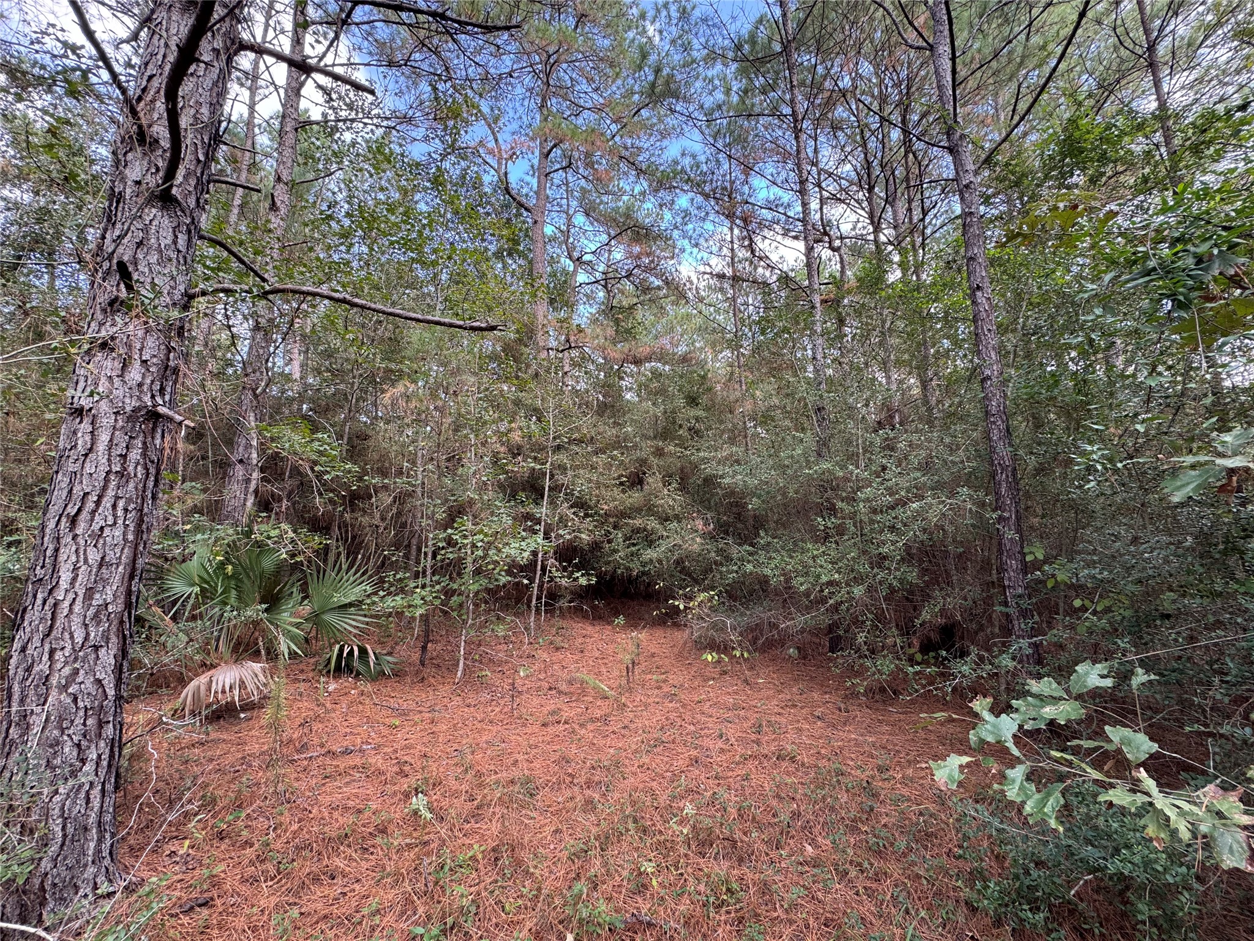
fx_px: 507
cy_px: 470
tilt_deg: +9.5
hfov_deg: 102.1
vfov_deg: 85.7
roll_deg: +0.7
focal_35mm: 14
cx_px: 627
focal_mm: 2.22
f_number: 2.2
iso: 64
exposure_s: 1/99
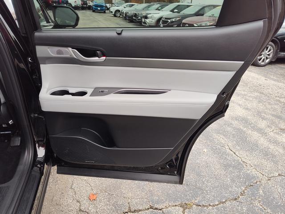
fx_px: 189
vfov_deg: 58.9
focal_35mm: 23
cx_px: 142
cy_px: 107
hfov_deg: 73.9
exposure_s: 1/120
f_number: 1.88
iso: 172
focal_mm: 5.56
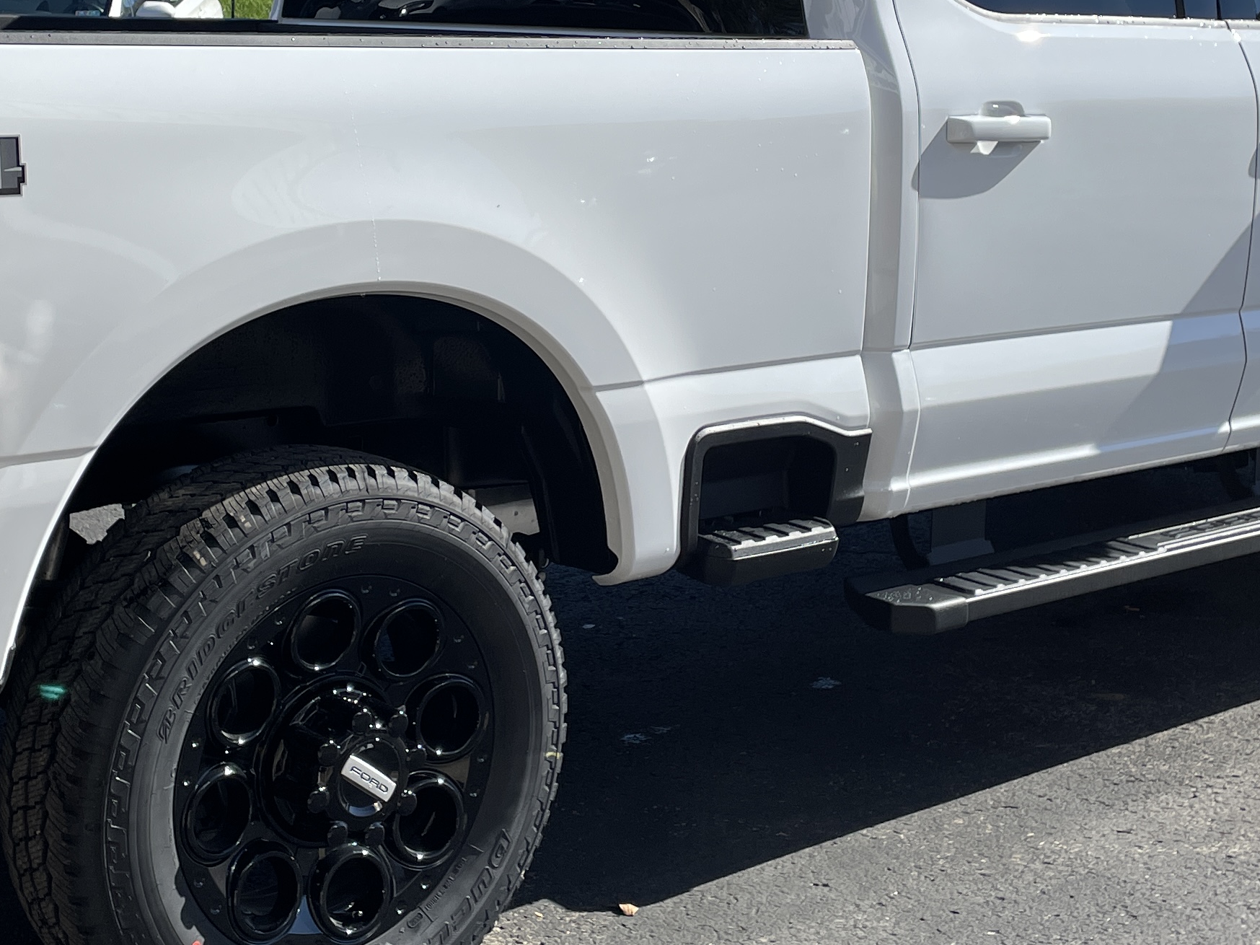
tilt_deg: -5.7
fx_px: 2184
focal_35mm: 60
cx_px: 548
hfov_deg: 32.1
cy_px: 201
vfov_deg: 24.1
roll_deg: +0.8
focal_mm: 4.2
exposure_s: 1/3040
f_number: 1.6
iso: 32
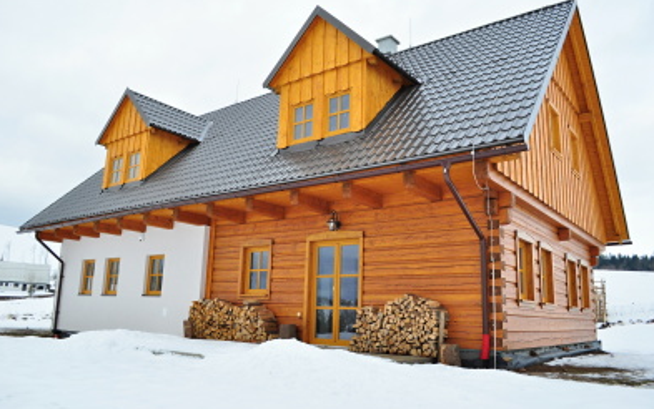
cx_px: 323
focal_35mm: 28
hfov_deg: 66.4
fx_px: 499
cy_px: 200
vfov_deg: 44.6
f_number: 7.1
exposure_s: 1/200
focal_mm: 18
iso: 200
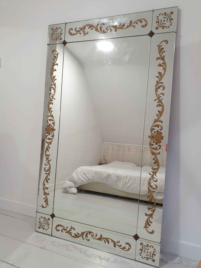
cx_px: 100
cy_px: 134
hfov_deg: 53.1
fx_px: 201
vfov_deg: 67.3
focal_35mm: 26
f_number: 2.4
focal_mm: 4.3
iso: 125
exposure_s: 1/50
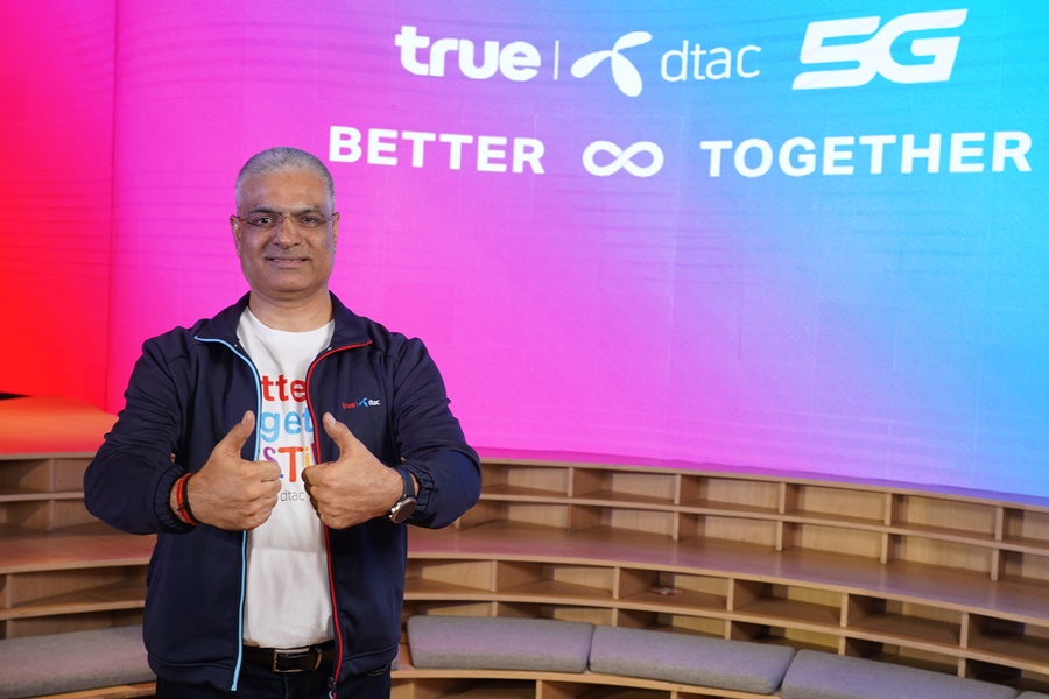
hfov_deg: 48.5
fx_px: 1165
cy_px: 350
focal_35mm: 40
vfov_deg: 33.4
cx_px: 524
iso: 800
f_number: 5.6
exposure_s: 1/80
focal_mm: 40
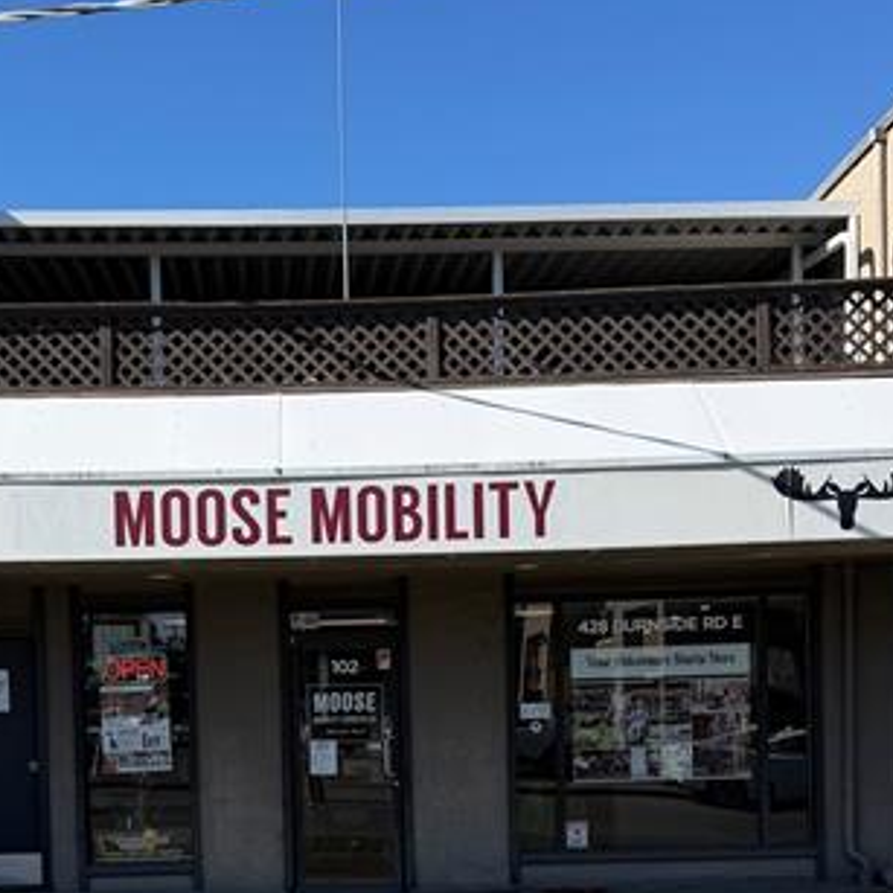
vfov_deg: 31.1
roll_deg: +1.2
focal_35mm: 53
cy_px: 759
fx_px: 1547
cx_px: 305
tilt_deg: -0.3
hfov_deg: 32.0
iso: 80
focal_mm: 6.76
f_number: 1.78
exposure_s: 1/3759
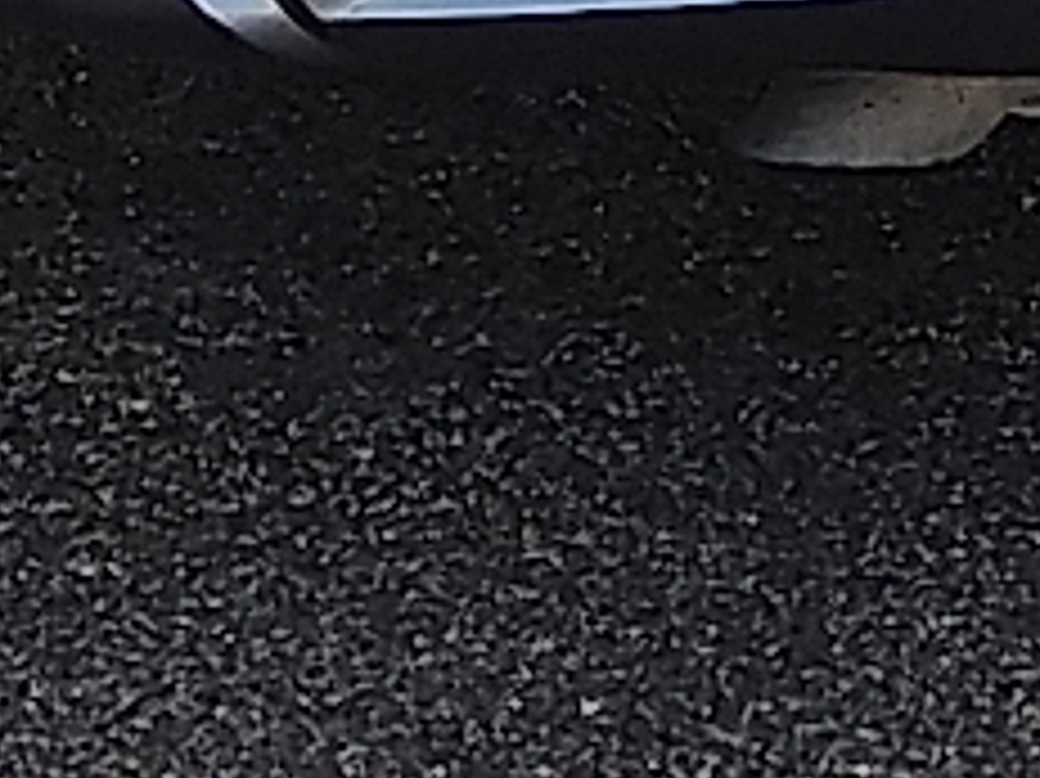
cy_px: -1578
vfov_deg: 5.4
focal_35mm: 256
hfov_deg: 7.6
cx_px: 1481
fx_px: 7687
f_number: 1.8
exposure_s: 1/714
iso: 25
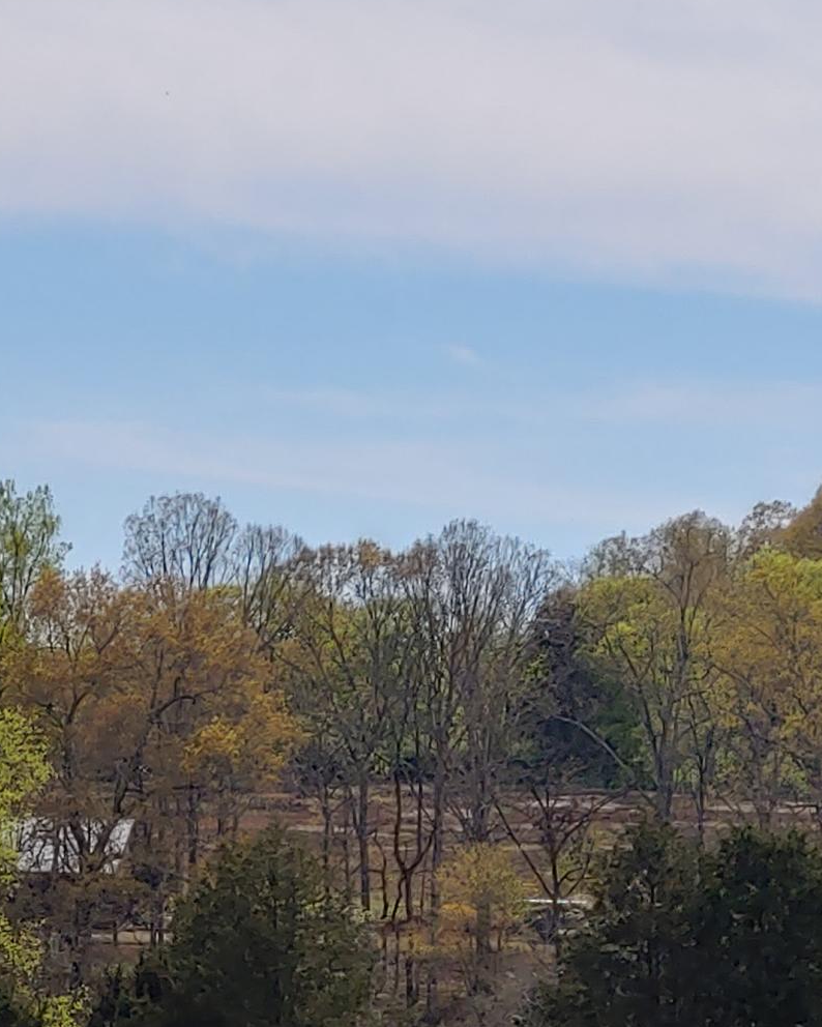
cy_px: 720
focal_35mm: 183
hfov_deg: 8.4
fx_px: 5563
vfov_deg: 10.5
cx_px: 130
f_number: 2.4
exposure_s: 1/1075
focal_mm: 5.88
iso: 50
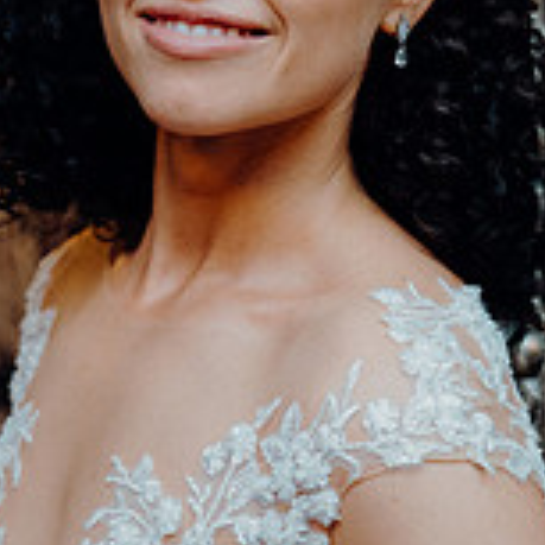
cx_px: 175
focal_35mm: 120
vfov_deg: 14.5
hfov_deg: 14.5
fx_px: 2137
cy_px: 303
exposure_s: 1/160
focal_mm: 48
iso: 2500
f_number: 3.5
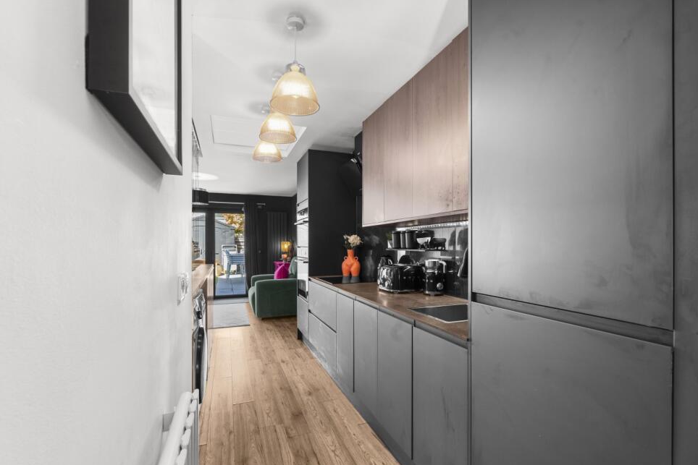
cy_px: 246
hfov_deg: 93.3
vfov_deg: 70.4
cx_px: 353
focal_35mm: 17
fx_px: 330
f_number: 8
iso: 320
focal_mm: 16
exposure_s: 5
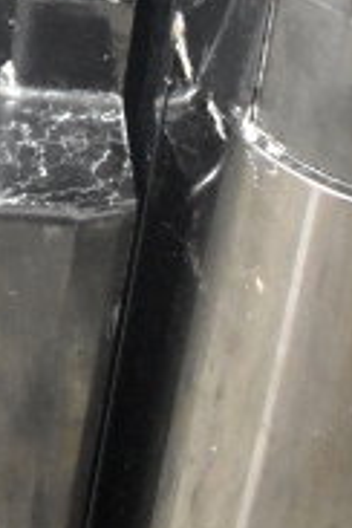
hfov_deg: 8.6
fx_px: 2200
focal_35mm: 150
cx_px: -358
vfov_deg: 11.6
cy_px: -677
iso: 6400
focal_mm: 20
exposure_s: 1/60
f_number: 4
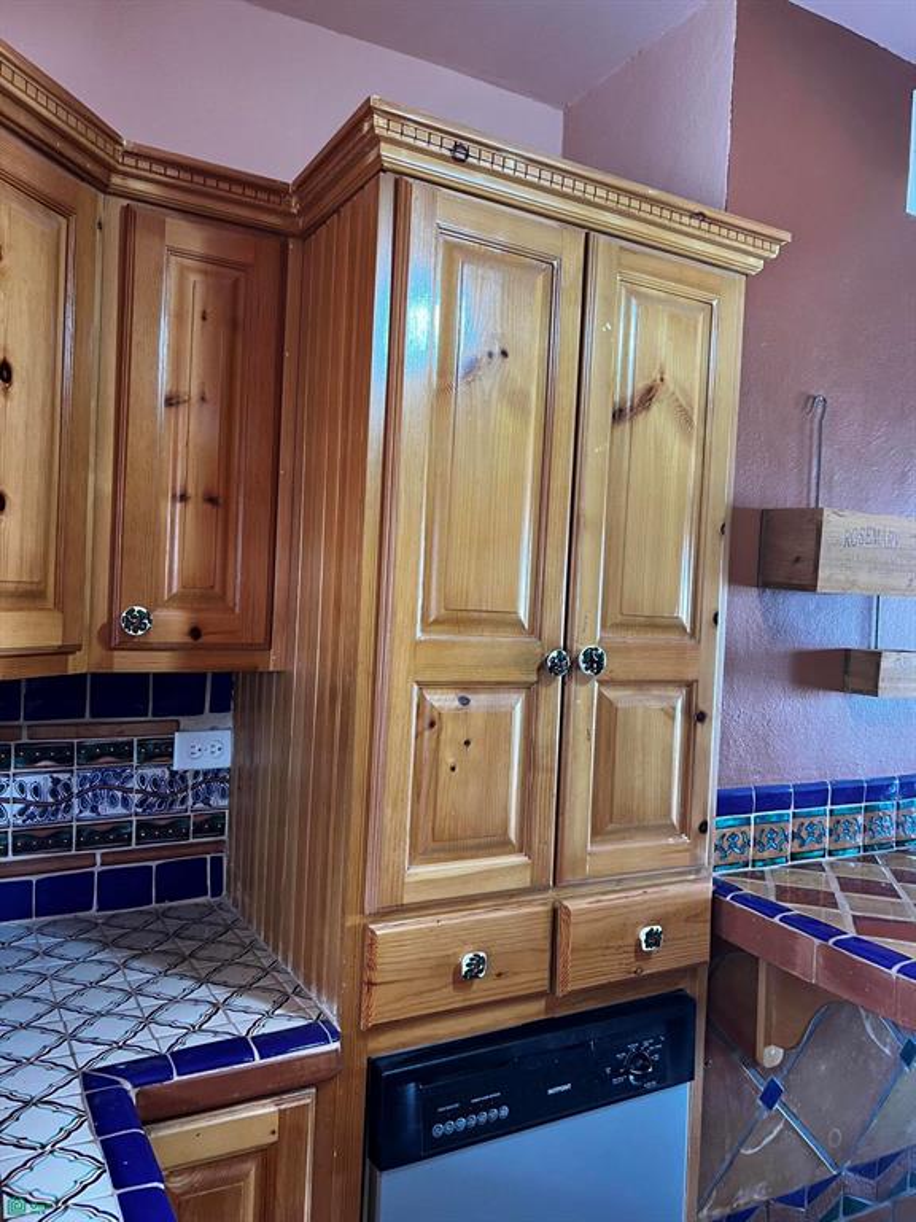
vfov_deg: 67.3
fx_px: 917
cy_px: 611
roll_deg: -1.2
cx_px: 458
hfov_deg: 53.1
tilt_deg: -0.2
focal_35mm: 26
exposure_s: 1/60
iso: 200
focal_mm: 5.7
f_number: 1.5
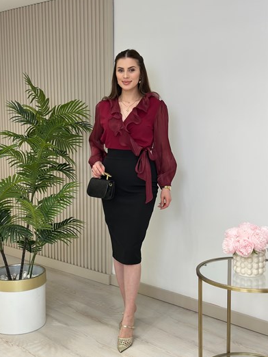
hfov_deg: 29.7
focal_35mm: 49
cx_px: 134
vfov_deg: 38.9
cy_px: 177
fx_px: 505
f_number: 1.78
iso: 80
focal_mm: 6.86
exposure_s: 1/216
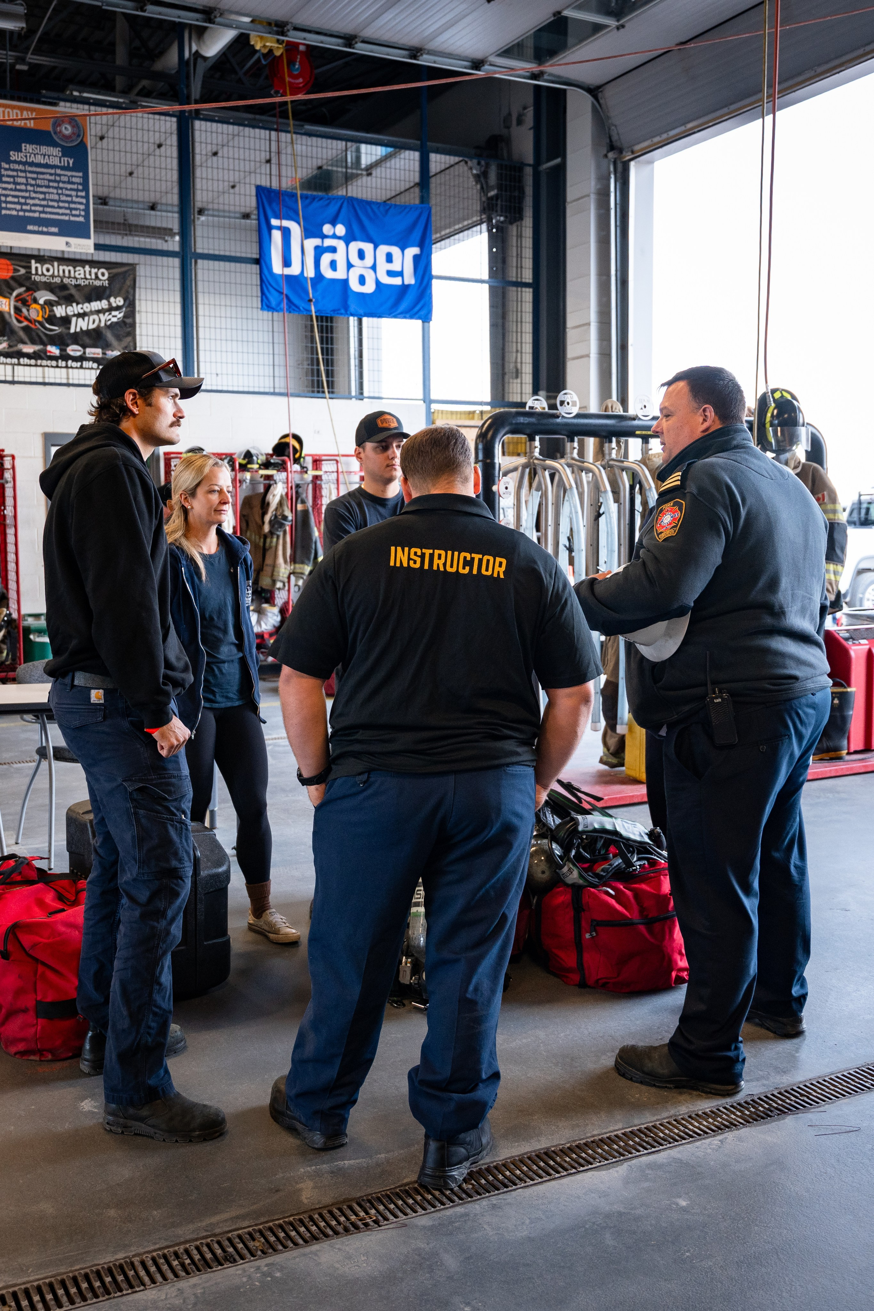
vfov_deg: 51.1
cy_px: 656
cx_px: 420
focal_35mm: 38
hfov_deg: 35.4
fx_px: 1371
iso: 640
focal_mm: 25.1
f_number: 2.8
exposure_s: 1/200
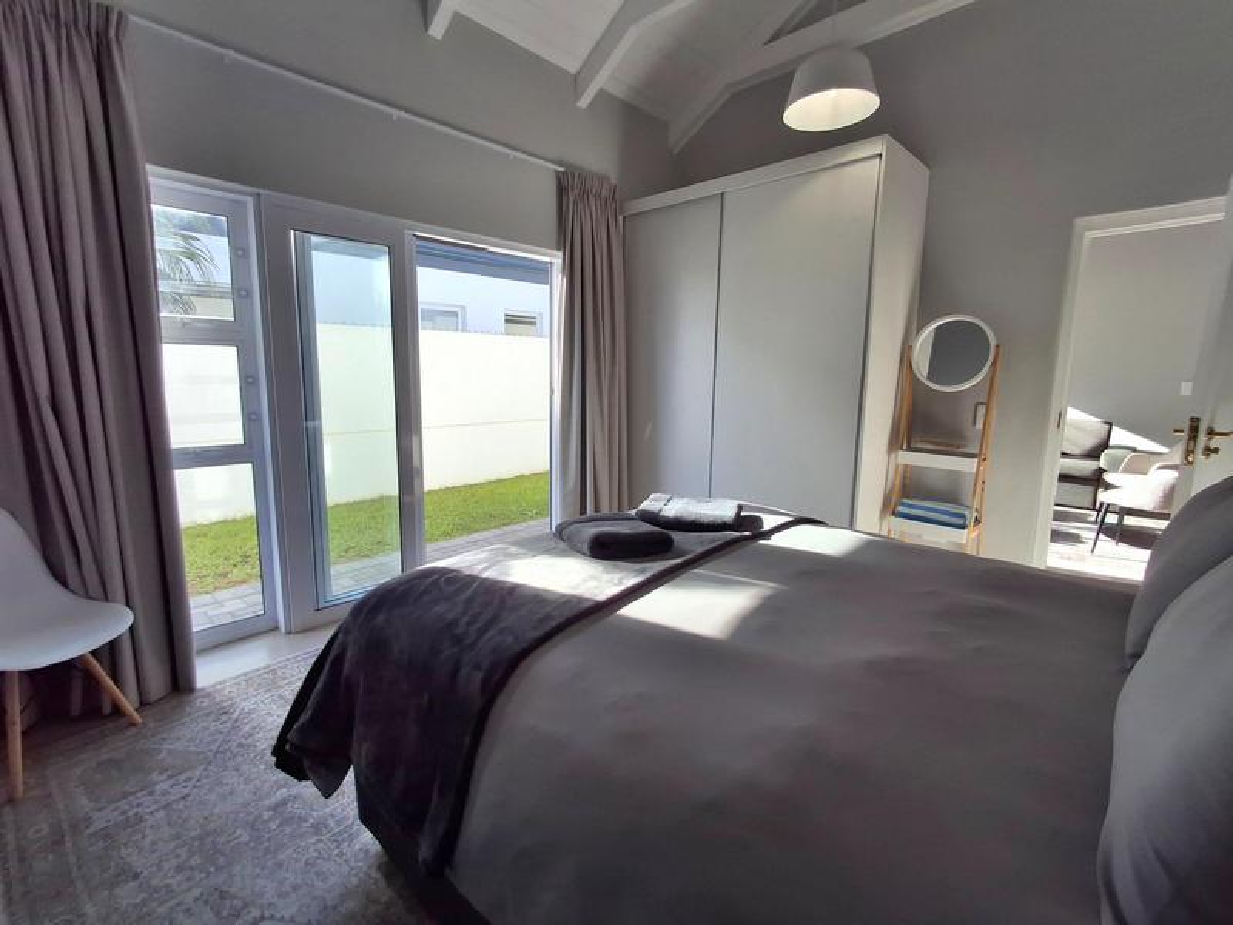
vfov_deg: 78.1
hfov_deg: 94.5
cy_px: 462
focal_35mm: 16
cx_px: 616
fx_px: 570
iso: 40
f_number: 2.2
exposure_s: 1/435
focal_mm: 1.64
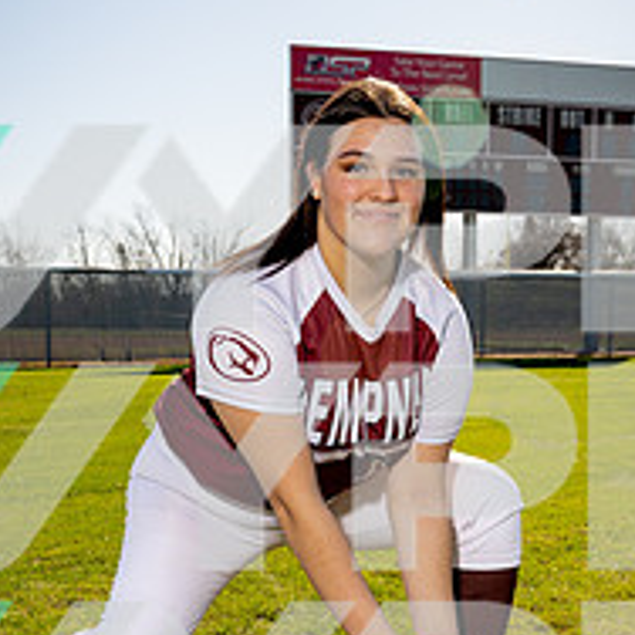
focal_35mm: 69
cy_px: 469
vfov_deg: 24.7
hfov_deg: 25.0
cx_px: 314
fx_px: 1432
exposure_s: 1/250
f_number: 7.1
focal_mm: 34
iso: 100
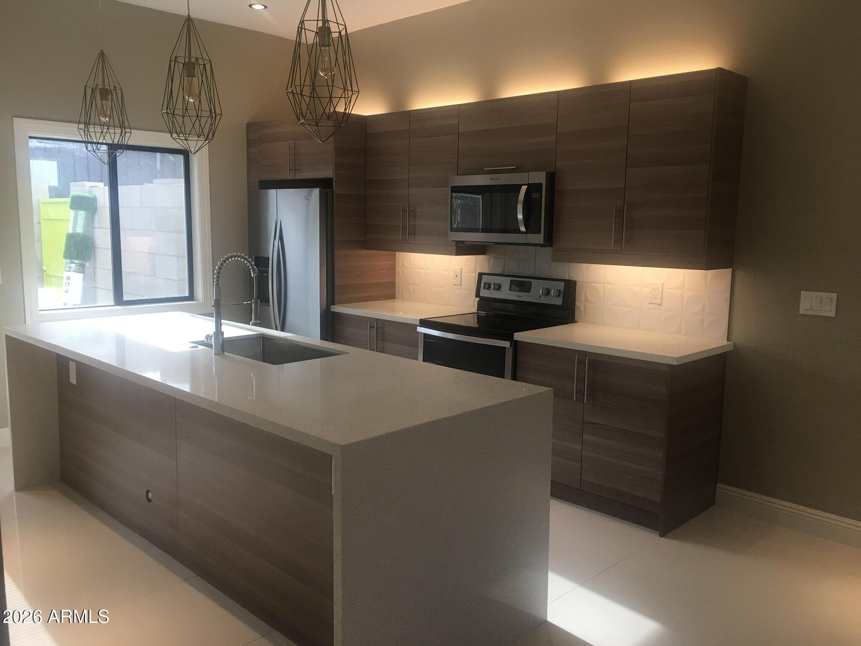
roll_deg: -1.6
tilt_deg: -8.1
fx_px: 721
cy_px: 323
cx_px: 430
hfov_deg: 61.7
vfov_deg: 48.2
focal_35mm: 29
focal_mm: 4.15
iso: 25
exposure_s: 1/40
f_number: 2.2
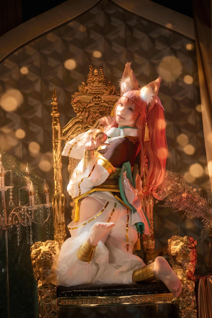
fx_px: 936
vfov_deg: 19.3
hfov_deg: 12.9
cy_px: 159
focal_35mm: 106
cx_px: 106
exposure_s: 1/125
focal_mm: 106
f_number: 2
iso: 500
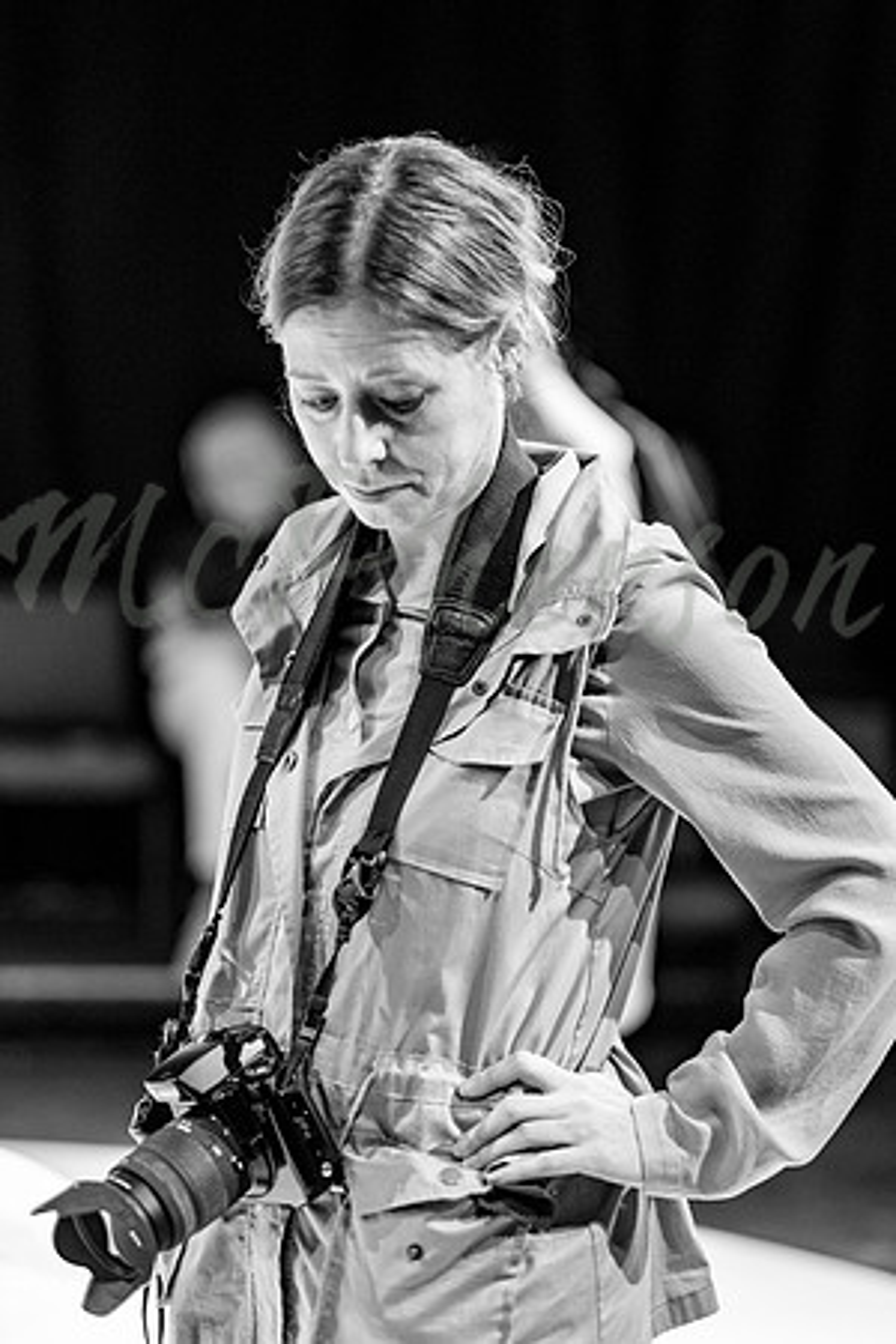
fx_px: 3136
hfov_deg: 16.3
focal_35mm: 84
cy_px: 672
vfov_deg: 24.2
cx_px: 448
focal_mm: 56
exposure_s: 1/250
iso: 1000
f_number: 1.2
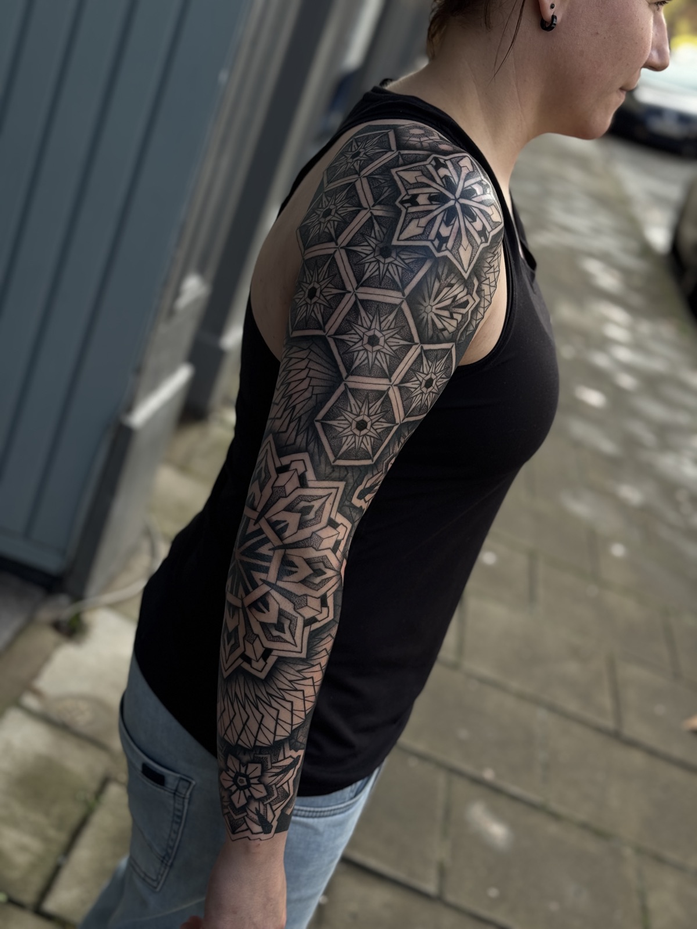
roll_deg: -21.4
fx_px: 1289
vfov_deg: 39.7
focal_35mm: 48
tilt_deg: -20.1
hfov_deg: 30.3
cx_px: 348
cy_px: 464
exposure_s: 1/507
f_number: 1.78
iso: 64
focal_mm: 6.76
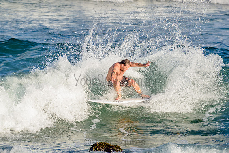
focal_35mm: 612
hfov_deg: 3.4
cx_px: 114
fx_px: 3894
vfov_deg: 2.2
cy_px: 76
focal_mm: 500
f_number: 5.6
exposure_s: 1/1250
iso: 180
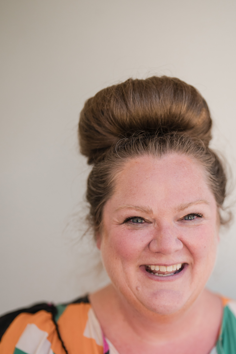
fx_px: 777
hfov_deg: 17.2
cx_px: 161
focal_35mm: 79
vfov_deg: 25.3
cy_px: 277
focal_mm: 50
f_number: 1.2
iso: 500
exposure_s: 1/250
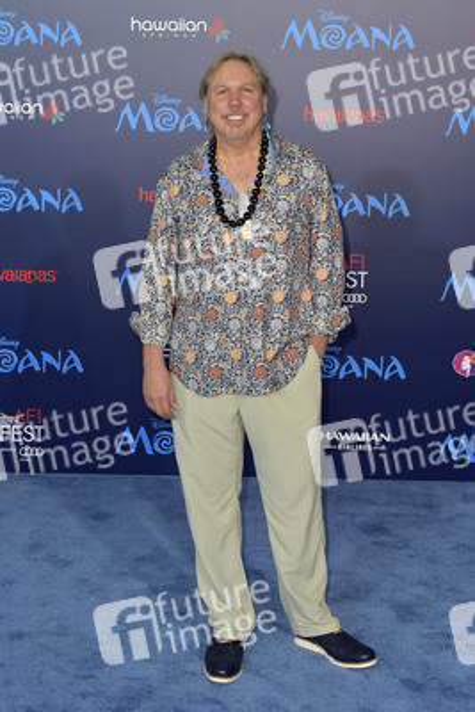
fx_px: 949
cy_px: 356
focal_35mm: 48
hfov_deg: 28.1
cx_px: 238
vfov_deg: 41.1
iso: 400
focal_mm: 48
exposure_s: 1/320
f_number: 4.5
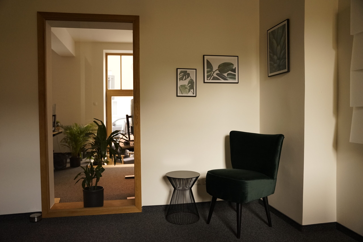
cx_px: 182
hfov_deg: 63.3
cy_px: 121
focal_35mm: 29
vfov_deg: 44.7
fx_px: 294
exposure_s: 1/500
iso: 2000
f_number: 2.8
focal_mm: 29.2
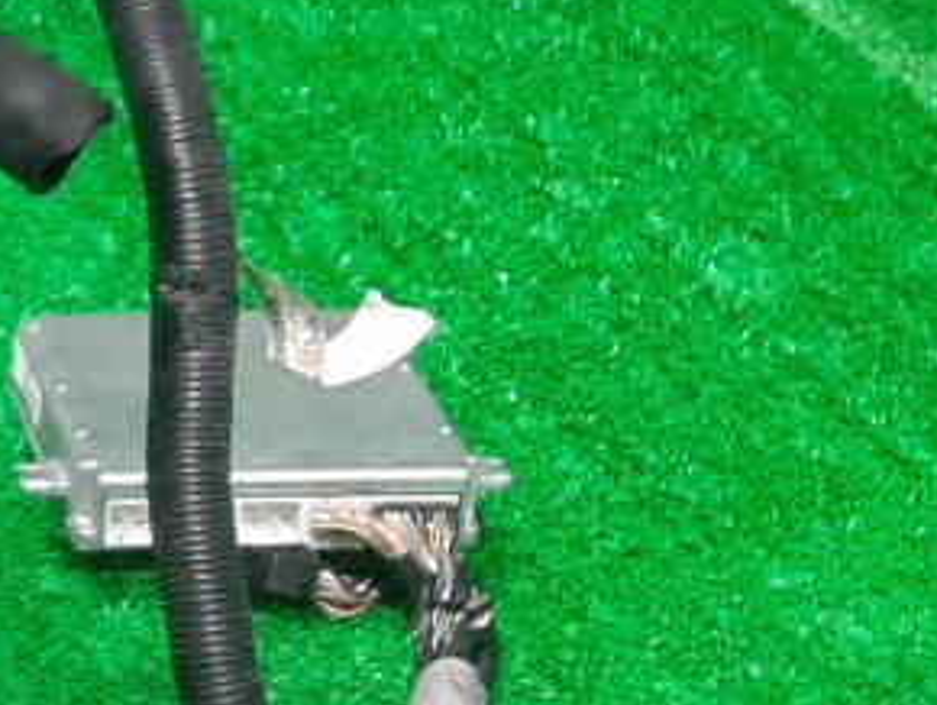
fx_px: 3495
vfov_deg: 11.5
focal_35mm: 129
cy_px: 385
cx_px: -1144
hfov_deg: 12.6
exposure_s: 1/33
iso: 176
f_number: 1.7
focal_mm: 3.93
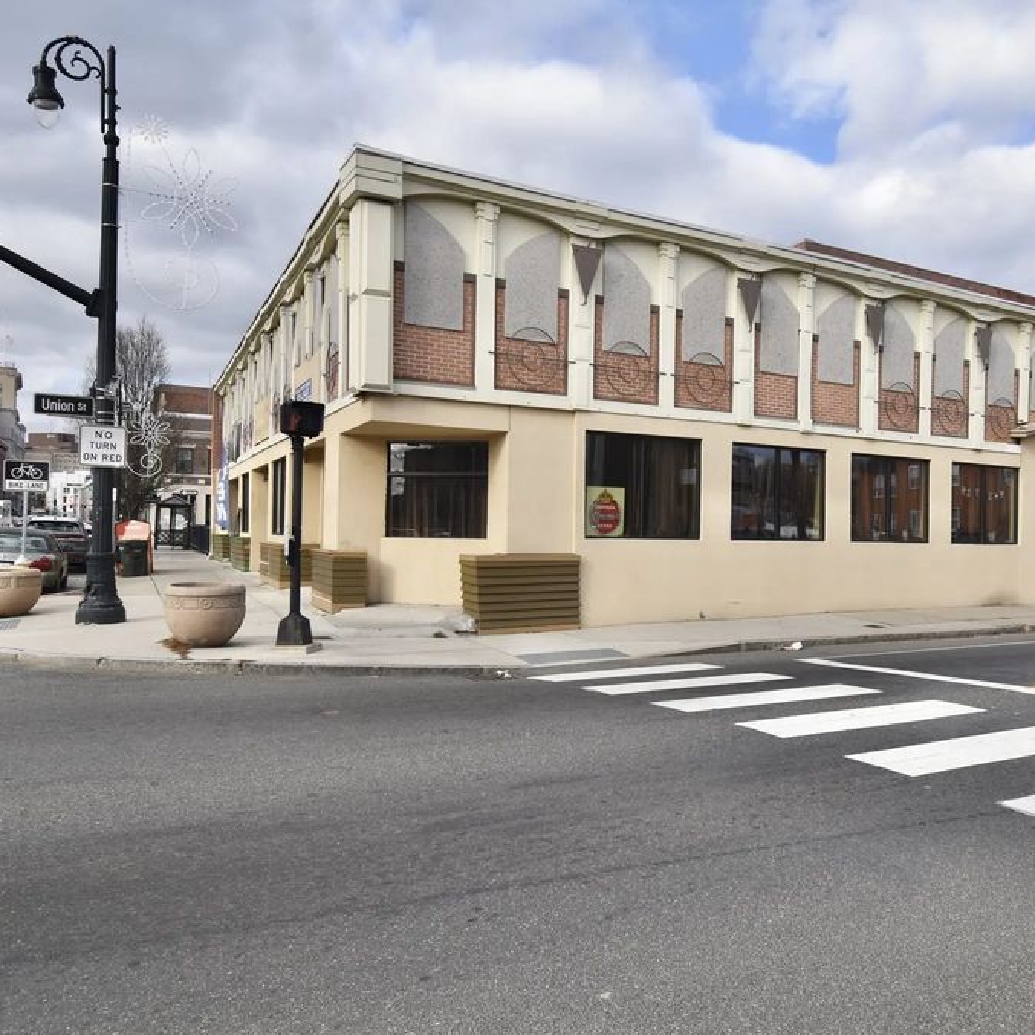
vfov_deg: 59.1
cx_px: 638
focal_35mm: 27
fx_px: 913
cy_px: 521
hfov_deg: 58.4
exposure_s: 1/250
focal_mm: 14
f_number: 8
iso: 140
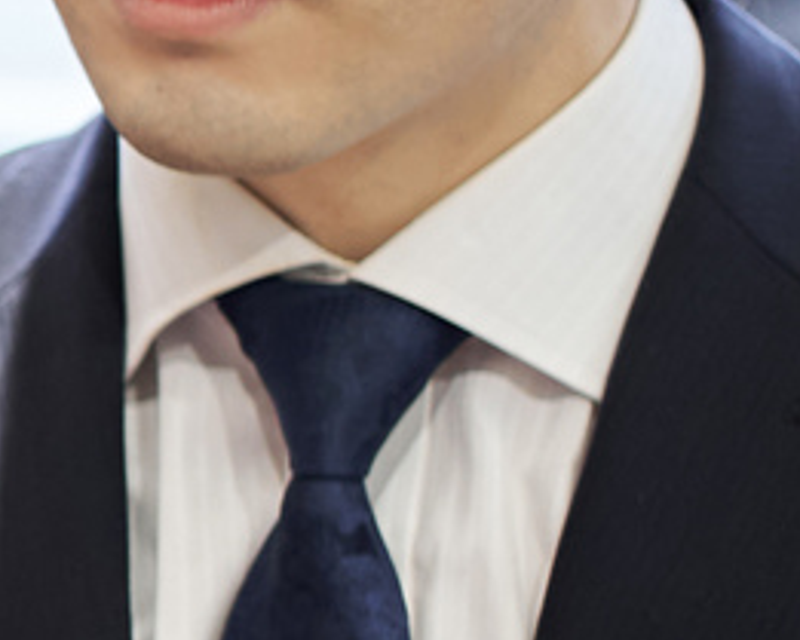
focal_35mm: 612
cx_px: -1548
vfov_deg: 2.5
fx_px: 14496
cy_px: 464
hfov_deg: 3.1
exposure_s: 1/125
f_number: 1.8
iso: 400
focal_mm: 85
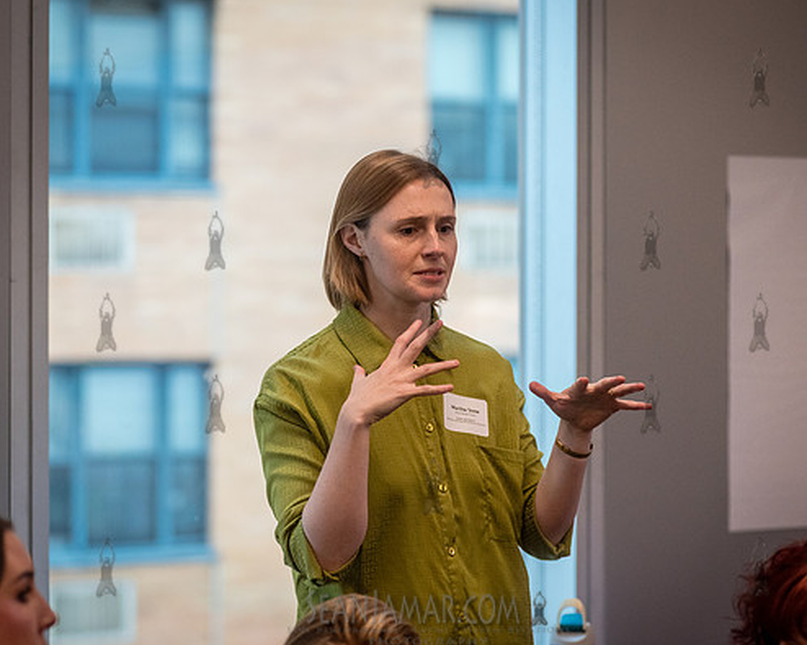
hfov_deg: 14.7
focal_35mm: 131
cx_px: 404
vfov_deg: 11.8
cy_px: 312
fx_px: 3128
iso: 2000
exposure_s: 1/1250
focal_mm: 112
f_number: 3.5
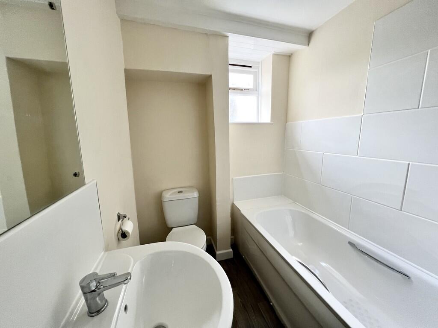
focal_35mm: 13
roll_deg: +1.0
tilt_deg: -10.5
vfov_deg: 89.9
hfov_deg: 106.2
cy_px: 164
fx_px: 164
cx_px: 219
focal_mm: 1.57
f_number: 1.8
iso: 200
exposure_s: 1/99
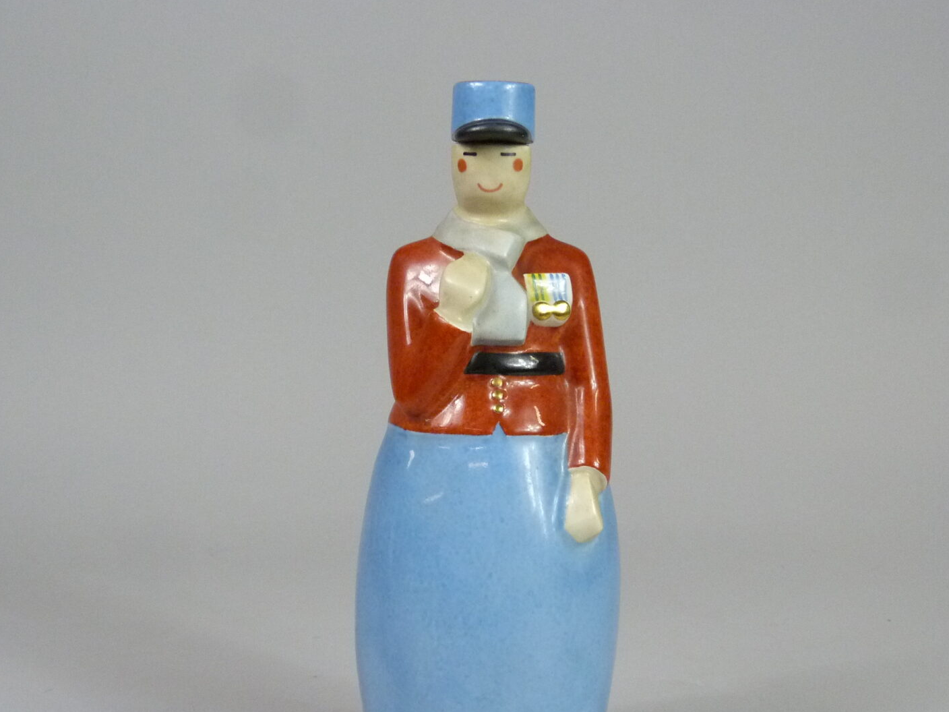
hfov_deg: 30.3
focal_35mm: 64
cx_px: 468
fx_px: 1755
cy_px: 401
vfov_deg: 22.9
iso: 400
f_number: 3.2
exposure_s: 1/60
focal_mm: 7.9
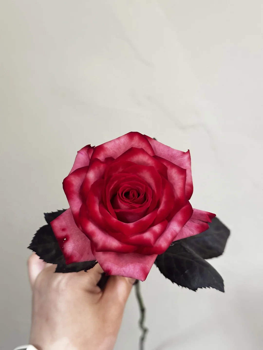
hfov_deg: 30.3
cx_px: 132
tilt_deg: -12.2
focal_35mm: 48
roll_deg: +0.5
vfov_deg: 39.7
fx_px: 486
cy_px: 175
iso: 250
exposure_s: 1/44
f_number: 1.78
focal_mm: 6.86
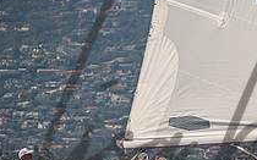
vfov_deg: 1.8
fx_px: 5243
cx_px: 310
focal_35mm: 749
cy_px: 130
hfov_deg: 2.8
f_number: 8
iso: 400
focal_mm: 260
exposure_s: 1/2000
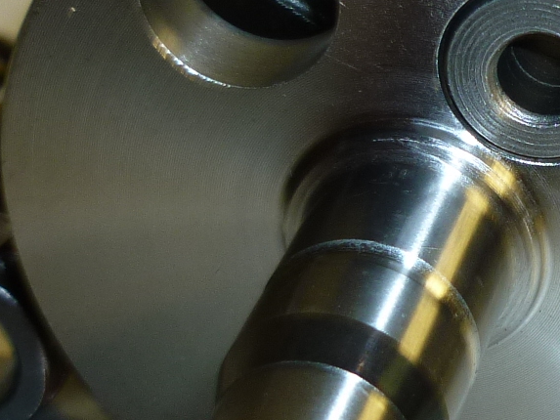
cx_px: 565
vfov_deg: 12.6
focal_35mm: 118
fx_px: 1909
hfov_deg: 16.3
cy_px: 209
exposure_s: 1/30
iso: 100
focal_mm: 5.5
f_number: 2.8
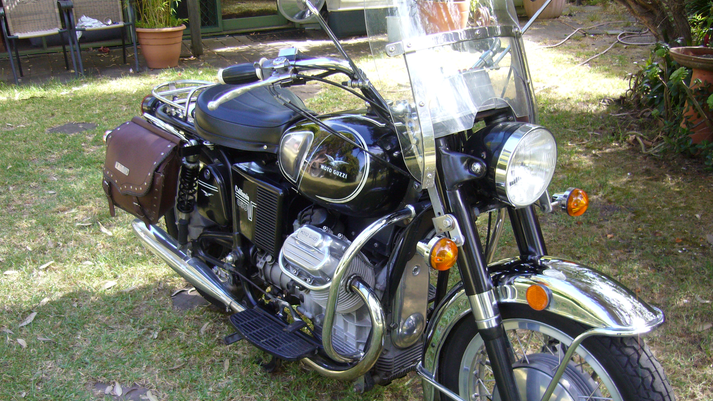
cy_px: 246
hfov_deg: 51.6
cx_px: 352
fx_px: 737
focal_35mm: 39
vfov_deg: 30.3
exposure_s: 1/125
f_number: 2.8
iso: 100
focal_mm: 5.8
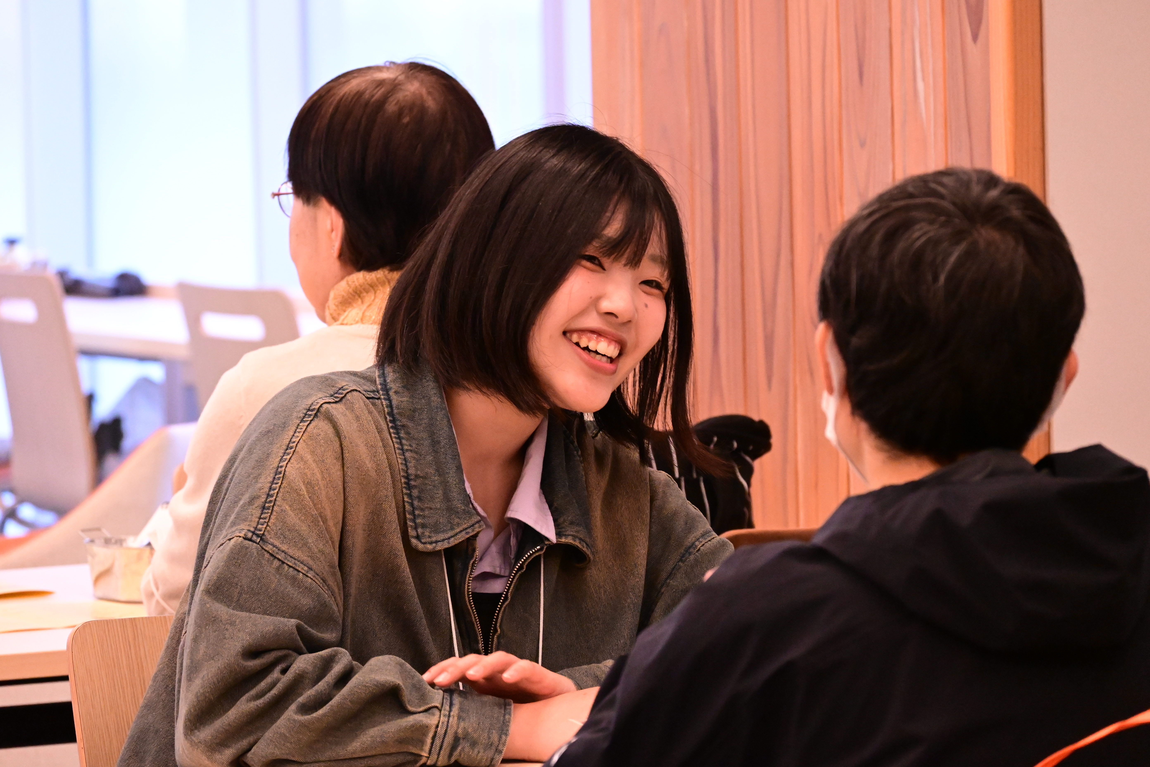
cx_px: 575
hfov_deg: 8.3
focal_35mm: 248
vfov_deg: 5.6
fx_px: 7906
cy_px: 384
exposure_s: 1/250
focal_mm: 165
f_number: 7.1
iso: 7200
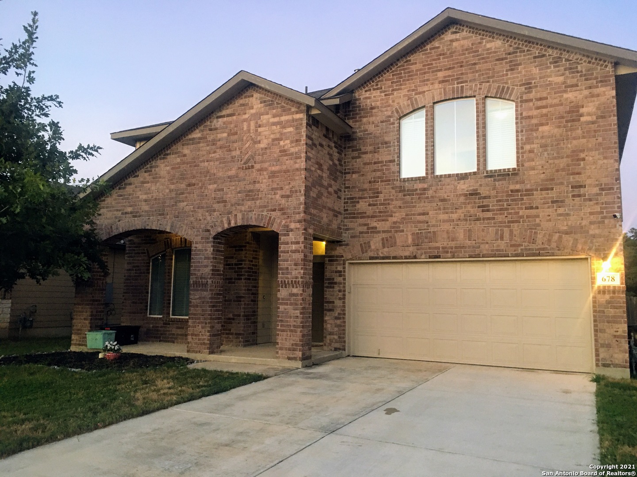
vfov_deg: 48.2
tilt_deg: +7.6
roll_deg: -1.2
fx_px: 534
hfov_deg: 61.7
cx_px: 318
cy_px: 238
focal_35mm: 29
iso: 80
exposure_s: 1/15
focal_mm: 4.15
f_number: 2.2
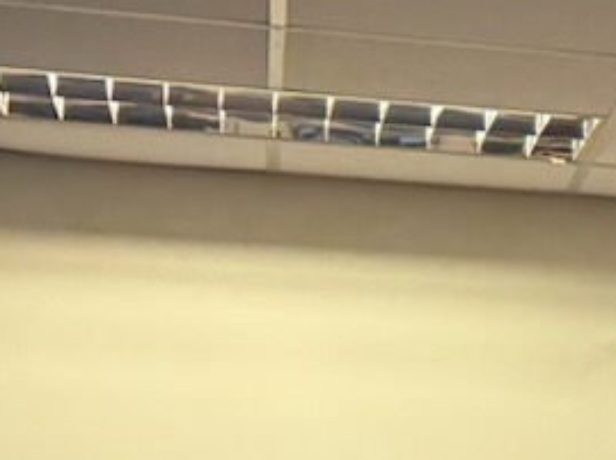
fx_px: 3252
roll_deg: +0.4
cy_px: 417
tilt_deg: +6.5
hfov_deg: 9.0
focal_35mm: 183
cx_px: 1786
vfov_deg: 8.1
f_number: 1.78
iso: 125
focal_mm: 6.76
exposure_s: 1/100
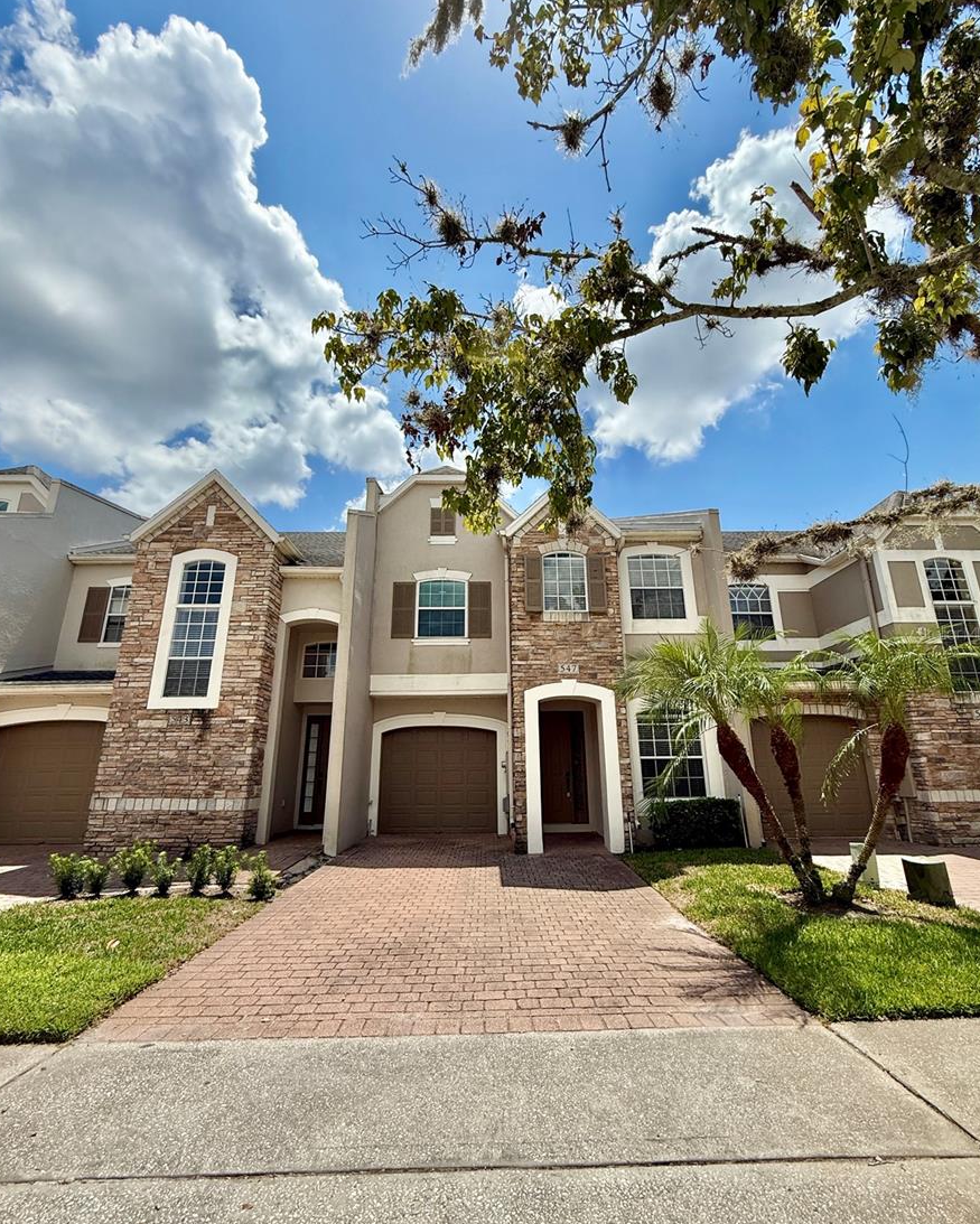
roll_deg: -0.2
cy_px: 633
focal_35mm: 15
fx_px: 544
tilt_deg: +16.9
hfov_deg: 84.1
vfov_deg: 96.7
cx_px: 493
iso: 64
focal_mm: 2.22
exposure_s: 1/3460
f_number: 2.2
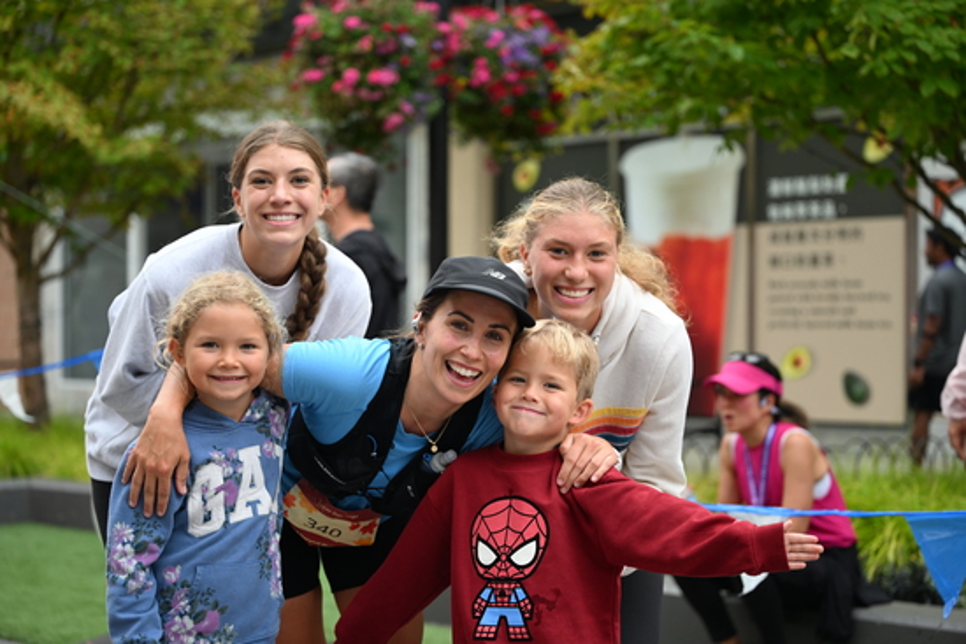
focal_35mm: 70
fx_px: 1879
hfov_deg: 28.8
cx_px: 483
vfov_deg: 19.5
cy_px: 322
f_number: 2.8
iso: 640
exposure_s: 1/1600
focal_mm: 70
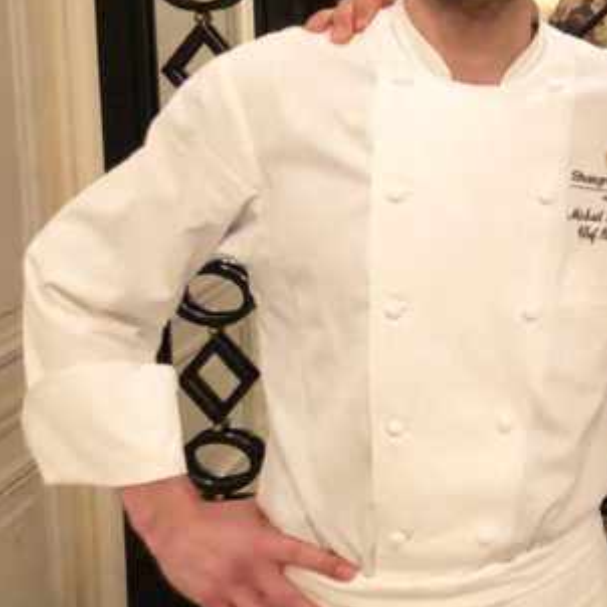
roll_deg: -1.2
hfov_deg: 24.6
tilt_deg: -10.1
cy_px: 172
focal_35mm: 63
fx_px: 1250
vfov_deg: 27.0
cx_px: 736
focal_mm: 4
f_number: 1.8
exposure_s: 1/5
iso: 100
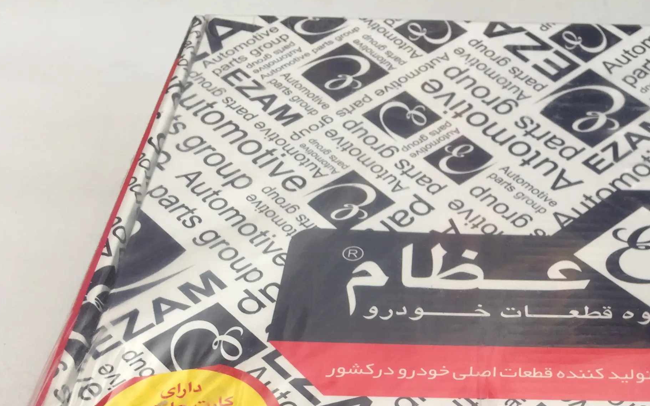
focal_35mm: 55
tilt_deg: -53.6
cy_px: 432
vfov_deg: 22.4
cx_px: 542
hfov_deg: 35.4
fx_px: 974
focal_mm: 4.15
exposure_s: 1/50
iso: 32
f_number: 2.2
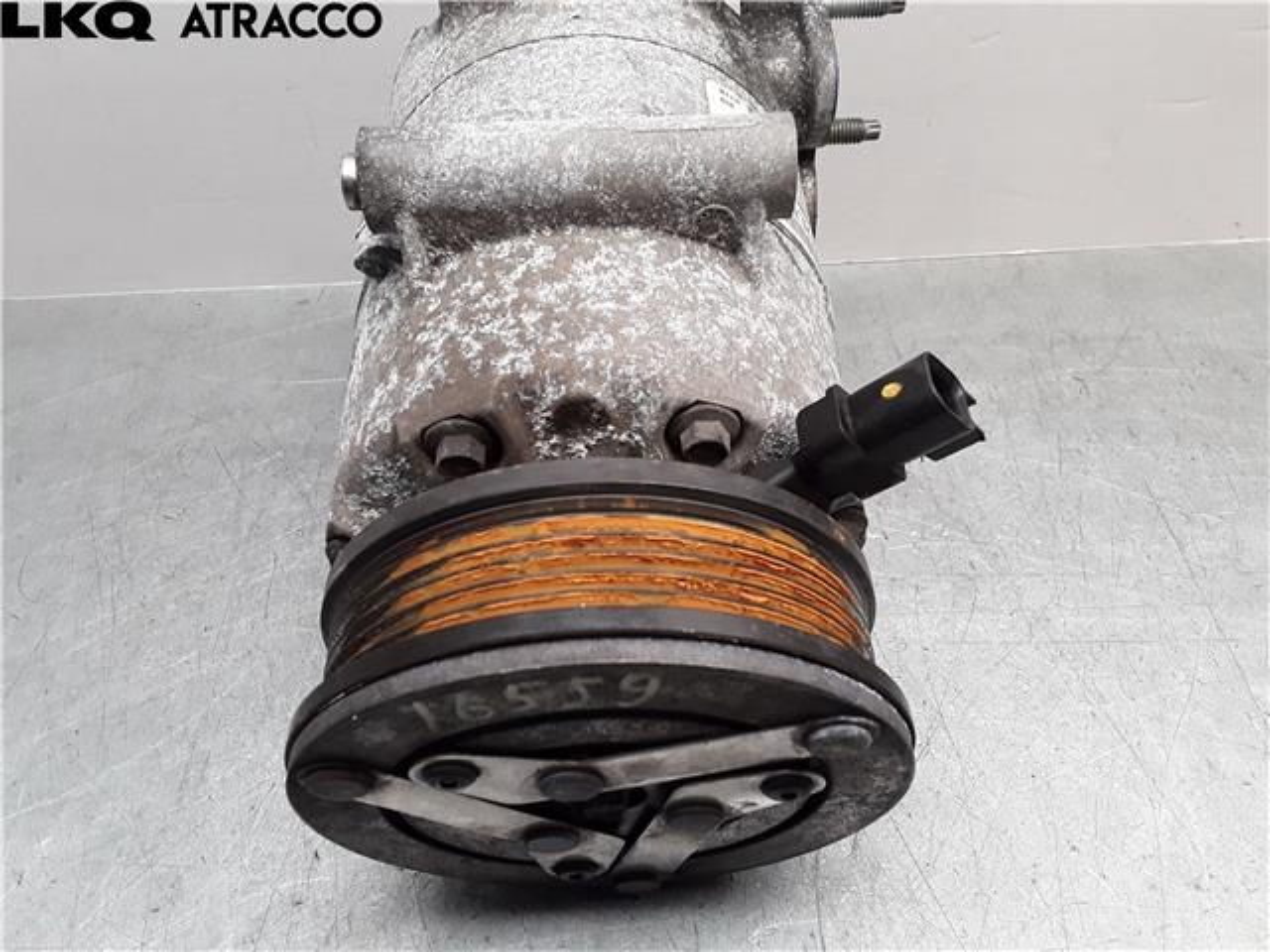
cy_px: 476
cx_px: 635
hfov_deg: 63.4
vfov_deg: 49.7
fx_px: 1027
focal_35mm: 28
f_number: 1.9
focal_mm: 2.91
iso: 50
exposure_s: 1/50
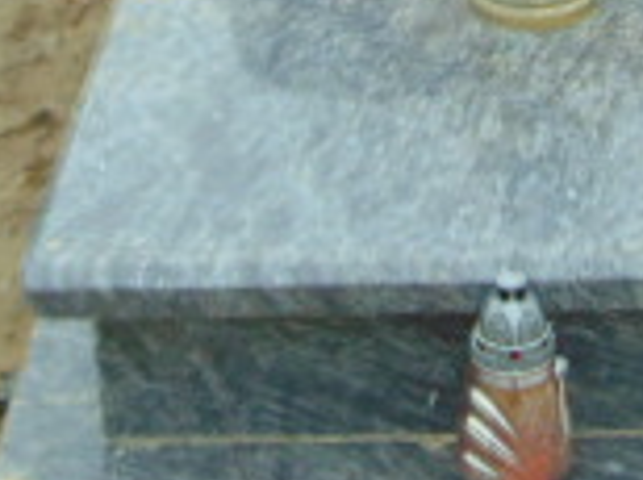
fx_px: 1929
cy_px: -63
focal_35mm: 104
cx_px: 480
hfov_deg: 18.8
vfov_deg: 13.9
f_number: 3
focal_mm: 4.5
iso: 80
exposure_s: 1/200
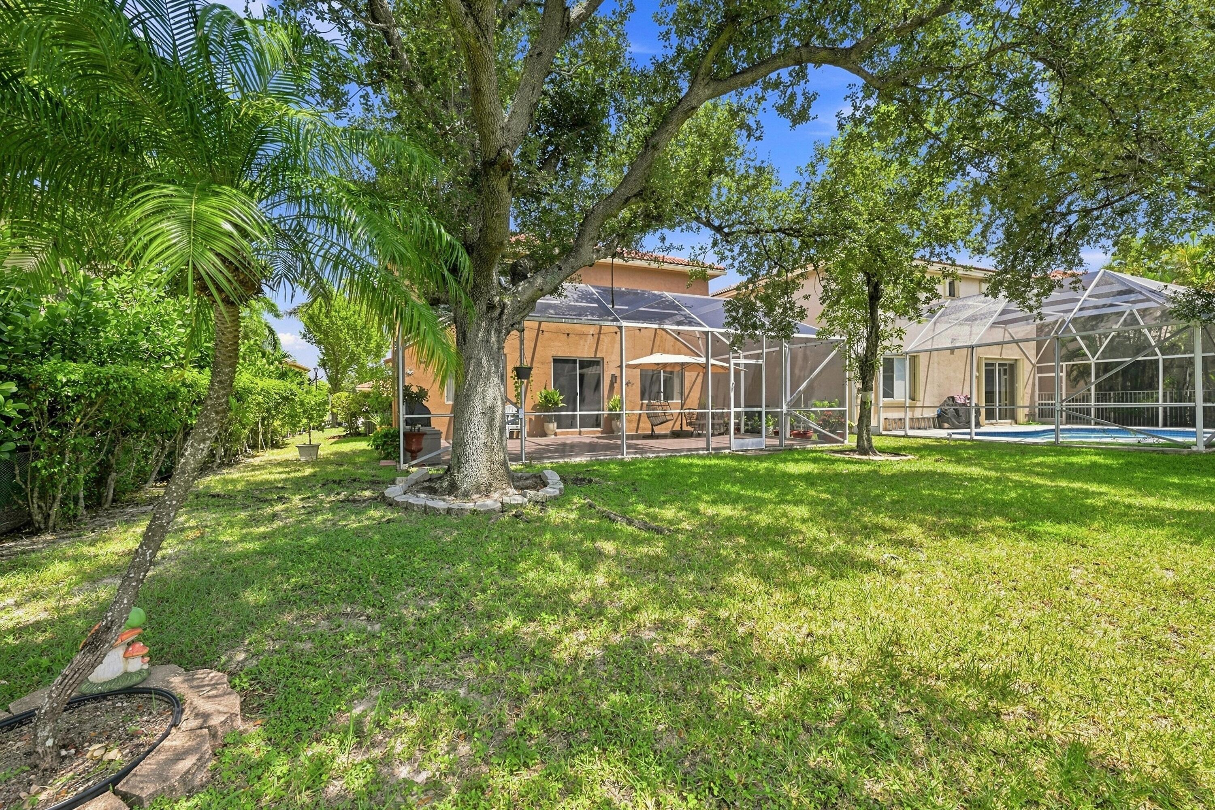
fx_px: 472
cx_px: 608
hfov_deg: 104.3
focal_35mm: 14
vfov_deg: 81.2
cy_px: 405
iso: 100
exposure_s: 1/320
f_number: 9
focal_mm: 14
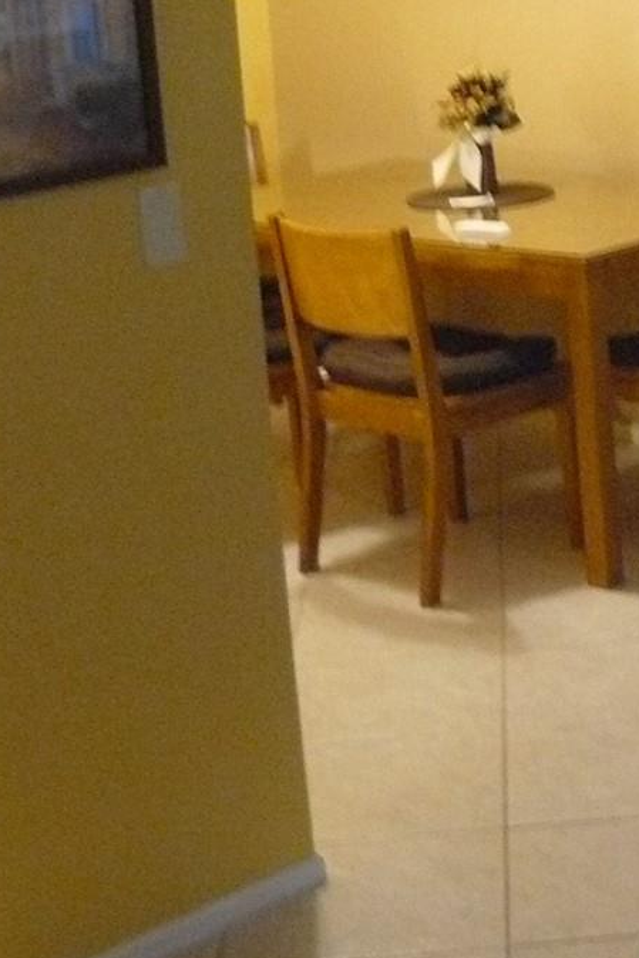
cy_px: 205
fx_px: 2368
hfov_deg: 14.7
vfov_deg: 22.6
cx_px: 827
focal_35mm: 89
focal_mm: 6
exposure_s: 1/13
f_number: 2.8
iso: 400
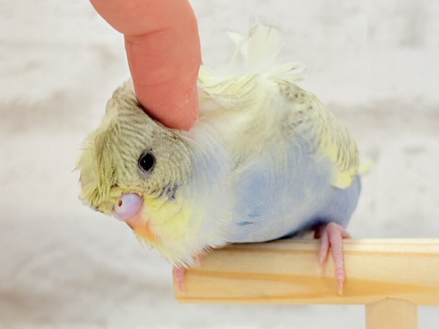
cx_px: 256
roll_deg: +0.0
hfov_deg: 26.0
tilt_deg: -7.1
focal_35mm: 75
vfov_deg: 19.6
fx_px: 951
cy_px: 224
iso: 80
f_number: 1.6
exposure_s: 1/100
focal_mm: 5.96
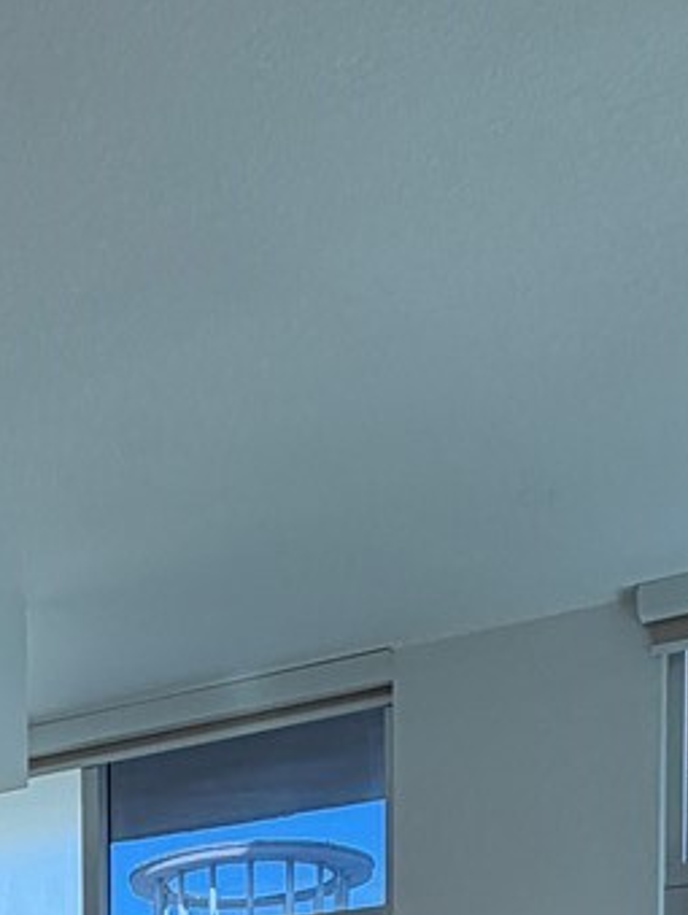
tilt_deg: -3.9
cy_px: 1414
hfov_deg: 21.1
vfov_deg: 23.0
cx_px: -92
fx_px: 1746
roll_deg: -0.5
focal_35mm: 66
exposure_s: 1/120
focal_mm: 2.22
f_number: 2.2
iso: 50
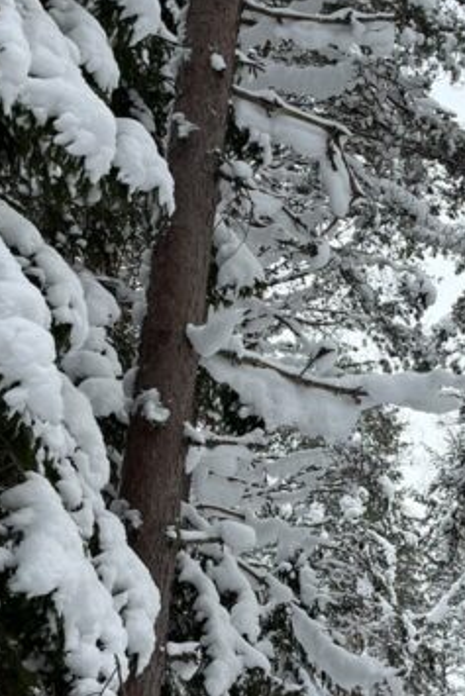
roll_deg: -0.7
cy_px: 416
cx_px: 394
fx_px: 1510
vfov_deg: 25.9
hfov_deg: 17.3
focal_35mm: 78
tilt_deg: +21.6
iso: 50
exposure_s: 1/467
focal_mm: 5.1
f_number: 1.6
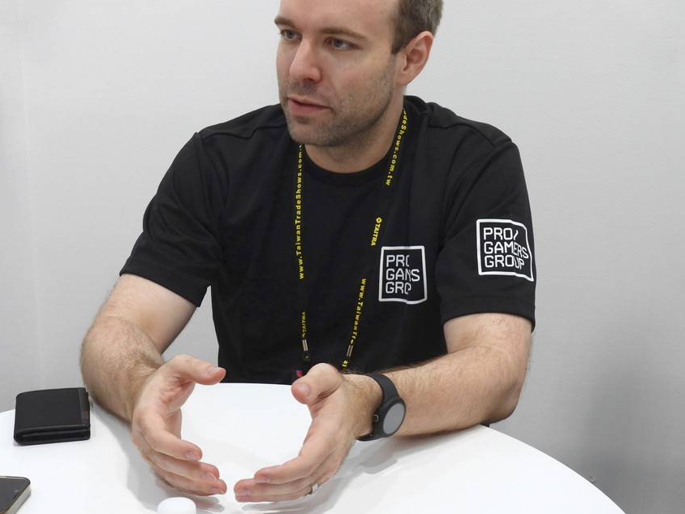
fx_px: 1128
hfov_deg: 33.8
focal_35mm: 57
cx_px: 336
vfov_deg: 25.6
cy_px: 209
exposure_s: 1/30
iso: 140
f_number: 3.2
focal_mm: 8.4
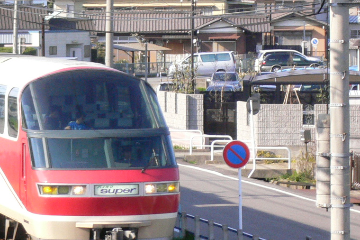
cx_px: -6
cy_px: 69
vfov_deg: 6.0
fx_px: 2299
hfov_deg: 8.9
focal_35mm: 230
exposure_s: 1/400
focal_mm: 17.4
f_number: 5
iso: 200
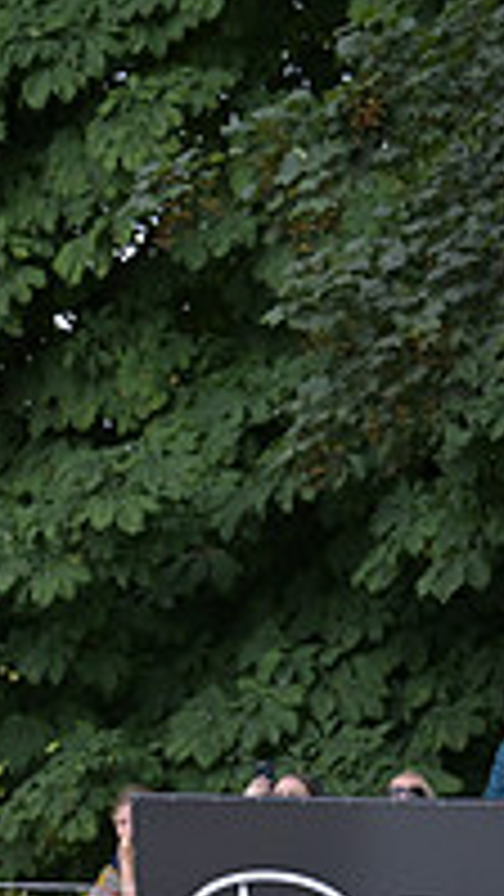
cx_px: -666
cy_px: 835
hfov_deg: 4.2
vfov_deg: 7.6
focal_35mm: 284
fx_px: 6745
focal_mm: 93
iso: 1250
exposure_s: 1/1250
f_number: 5.6
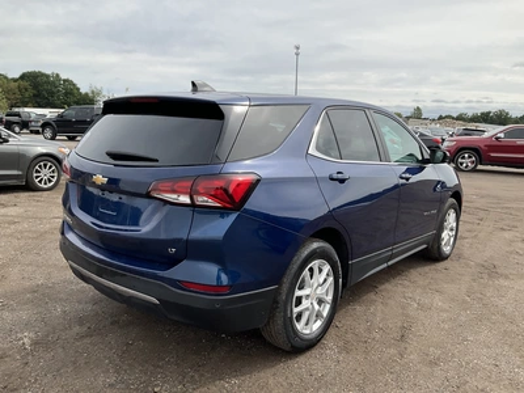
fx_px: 439
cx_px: 262
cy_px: 196
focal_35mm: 29
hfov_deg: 61.7
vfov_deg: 48.2
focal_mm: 3
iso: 25
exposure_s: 1/1577
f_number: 1.8
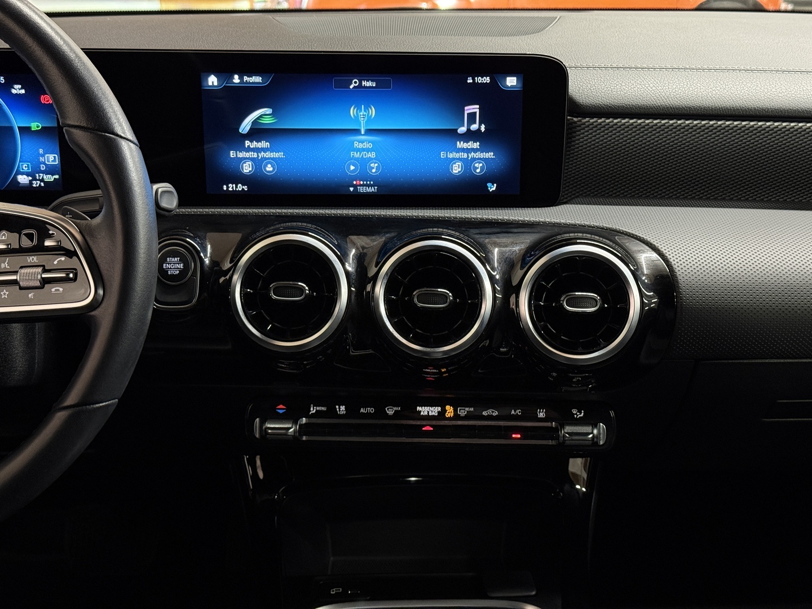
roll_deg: -0.2
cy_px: 304
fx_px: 1126
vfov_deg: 30.3
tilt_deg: -18.5
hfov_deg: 39.7
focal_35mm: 48
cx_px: 406
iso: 320
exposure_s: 1/40
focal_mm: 6.76
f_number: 1.78
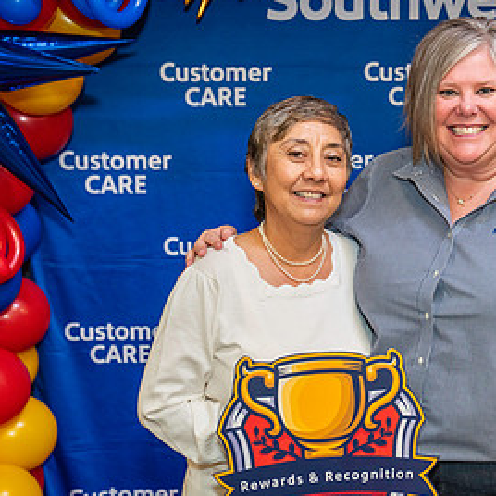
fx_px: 1102
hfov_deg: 24.9
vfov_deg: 25.3
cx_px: 402
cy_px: 271
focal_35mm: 68
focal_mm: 37
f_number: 4
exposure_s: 1/160
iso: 1250
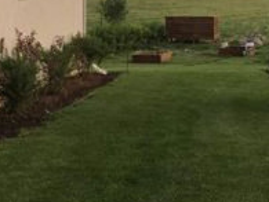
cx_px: 84
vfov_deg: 15.5
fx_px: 740
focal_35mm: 95
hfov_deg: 20.5
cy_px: 45
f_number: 2.2
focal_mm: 4.15
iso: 25
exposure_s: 1/120
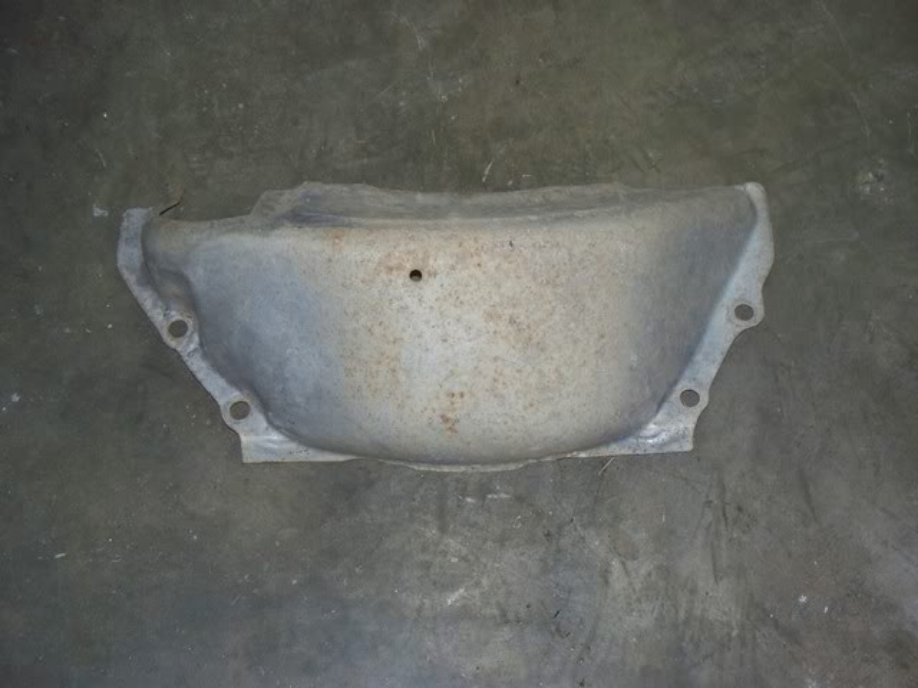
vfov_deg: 24.0
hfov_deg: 31.7
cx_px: 459
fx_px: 1618
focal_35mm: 61
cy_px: 344
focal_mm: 12.89
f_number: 3.1
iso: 200
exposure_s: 1/40
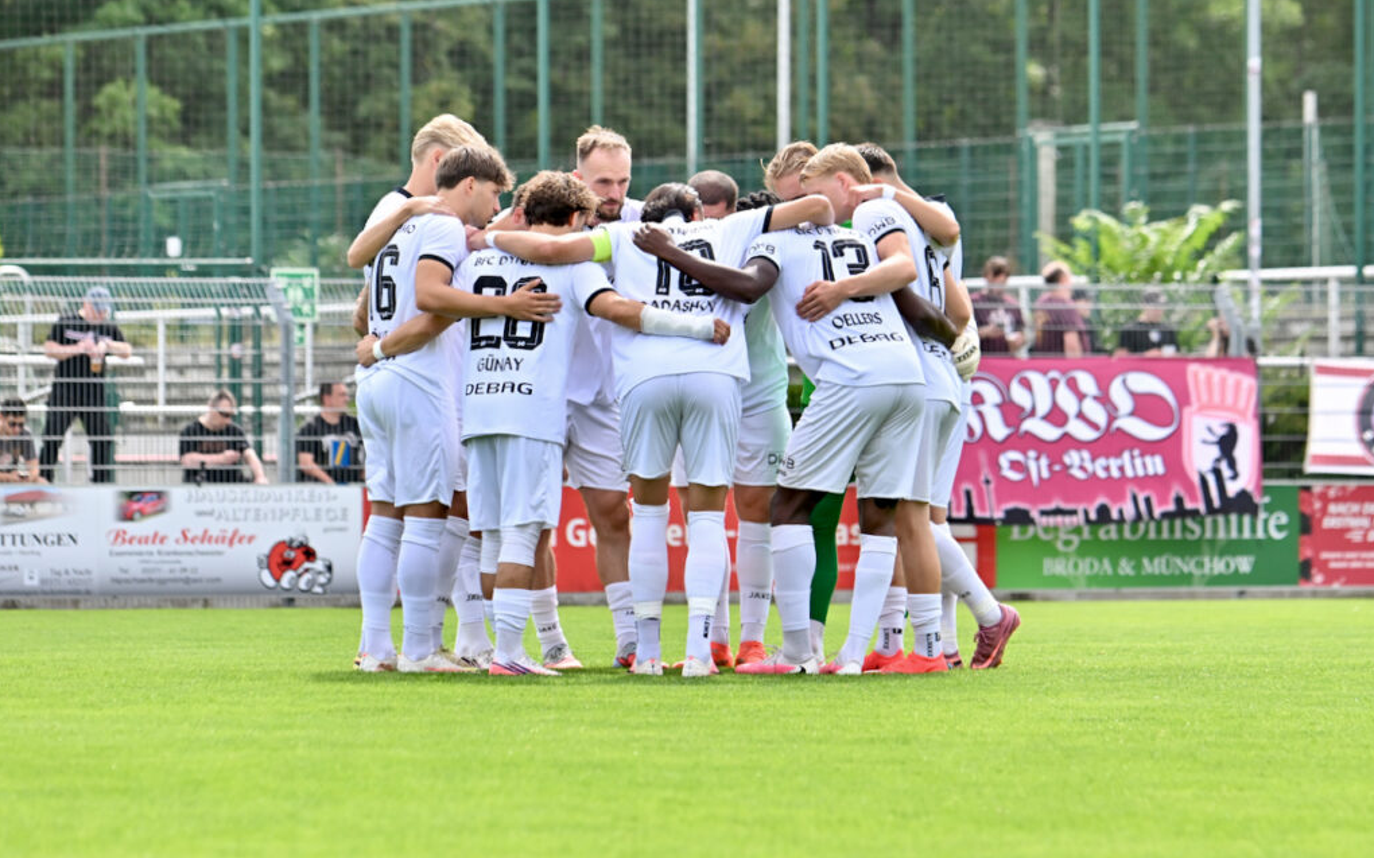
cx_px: 687
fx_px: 8049
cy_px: 457
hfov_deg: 9.8
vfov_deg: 6.1
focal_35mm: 215
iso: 560
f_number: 5.3
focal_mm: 210
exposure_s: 1/1600
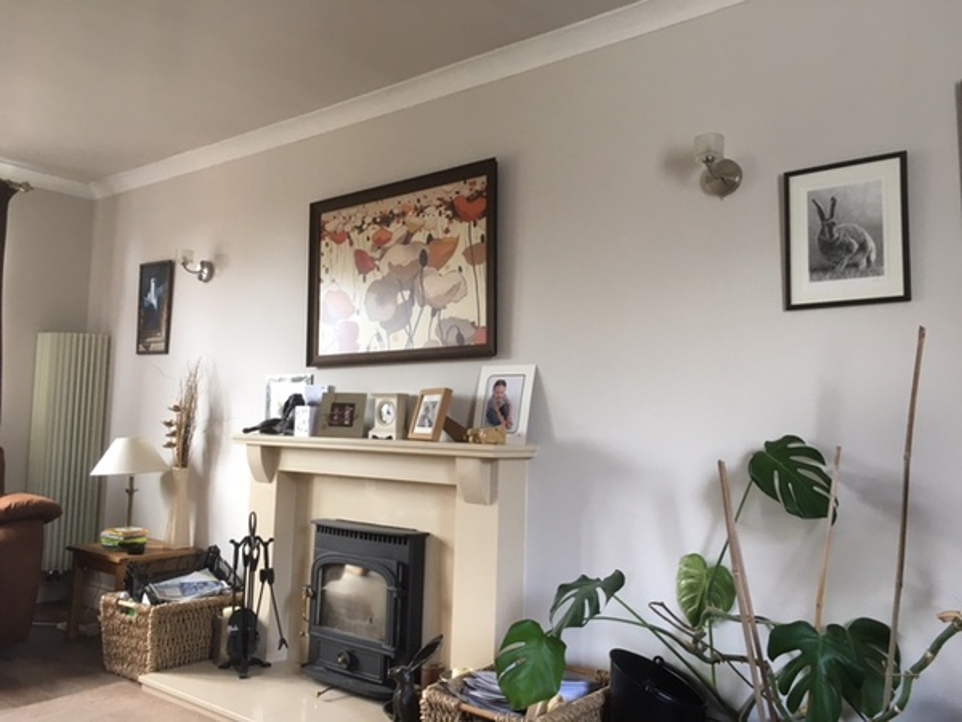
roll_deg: -1.5
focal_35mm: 29
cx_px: 481
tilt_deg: +5.2
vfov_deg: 48.2
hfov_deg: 61.7
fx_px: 806
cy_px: 361
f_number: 2.2
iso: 80
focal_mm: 4.15
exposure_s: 1/33
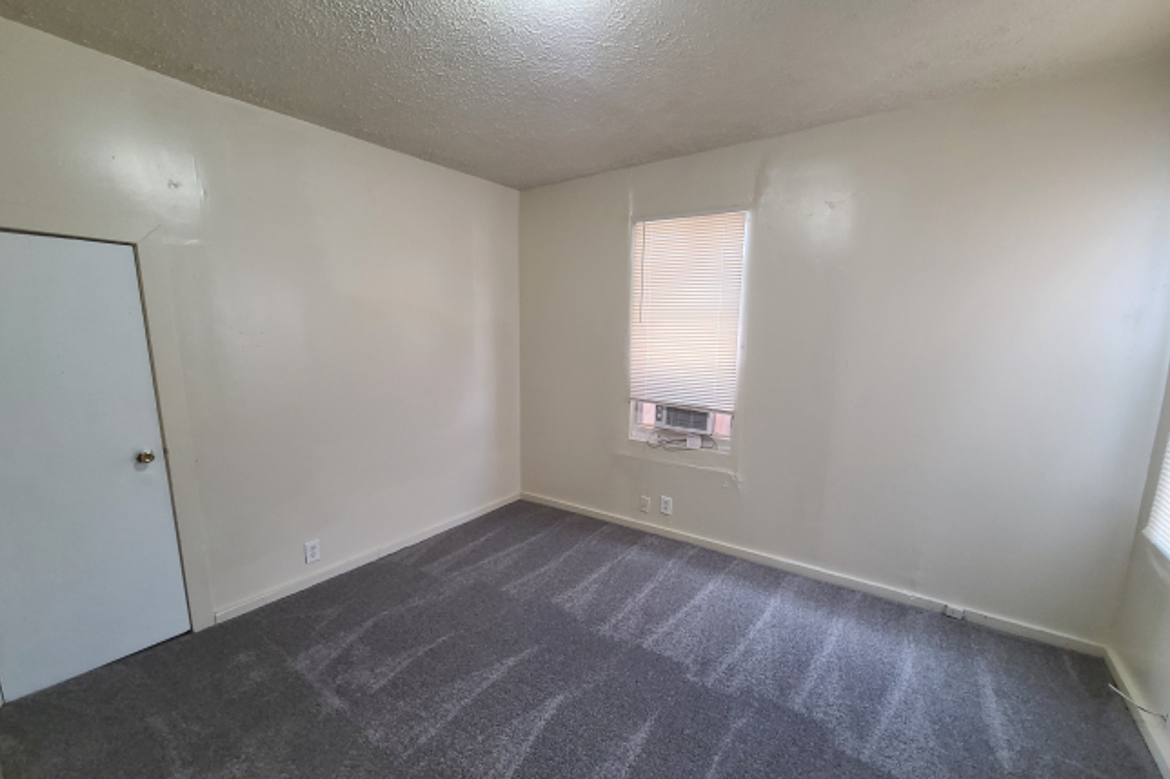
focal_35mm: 14
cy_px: 419
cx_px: 575
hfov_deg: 104.3
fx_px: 455
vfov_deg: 81.0
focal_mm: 2.2
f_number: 2.2
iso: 400
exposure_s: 1/60
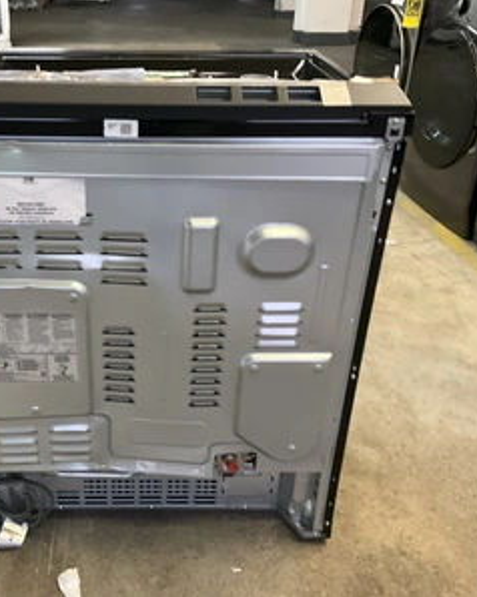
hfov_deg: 38.6
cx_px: 150
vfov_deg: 48.0
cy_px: 298
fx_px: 671
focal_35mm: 38
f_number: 1.8
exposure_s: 1/30
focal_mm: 3
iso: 320
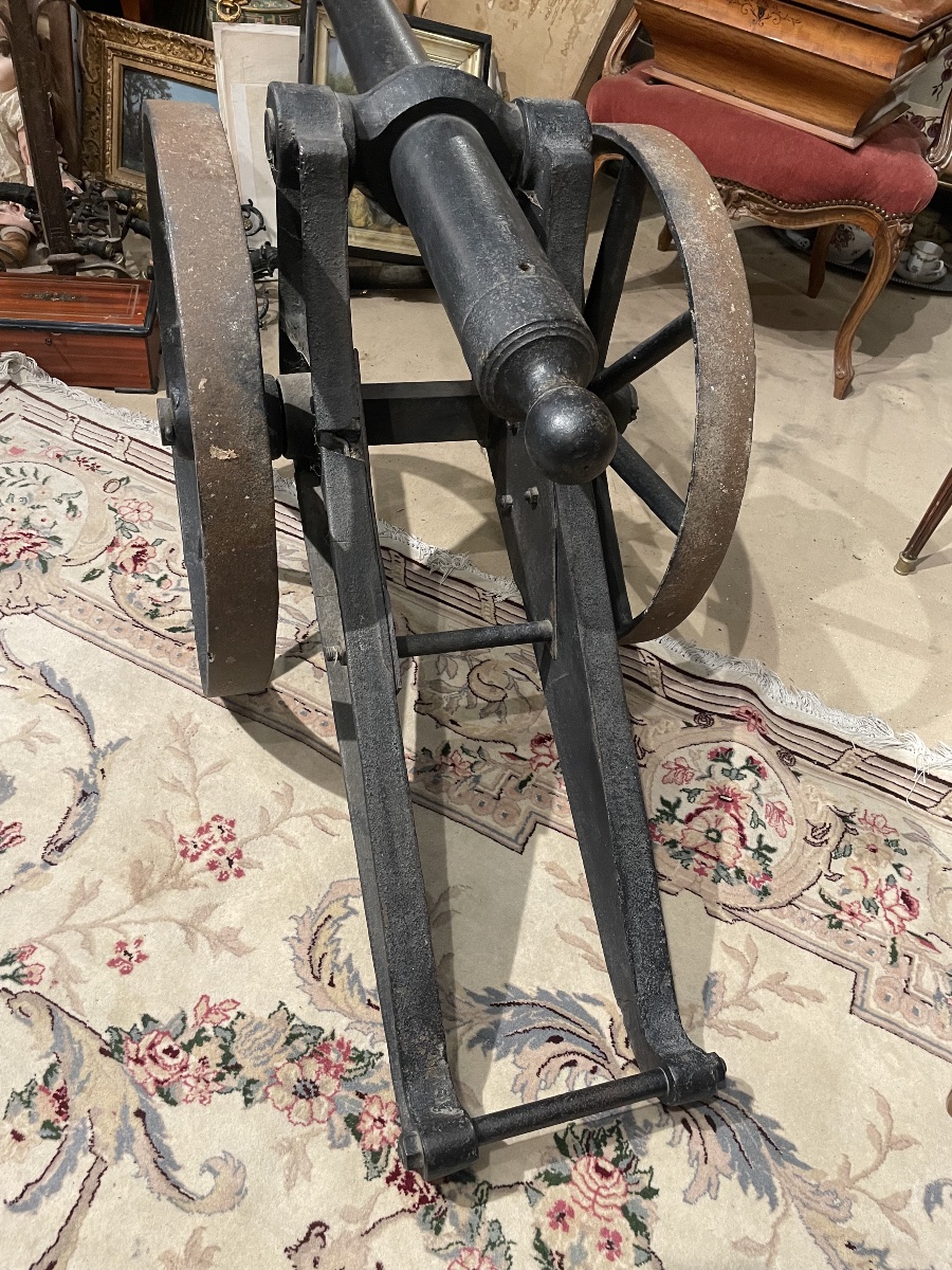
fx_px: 953
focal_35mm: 26
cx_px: 476
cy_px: 635
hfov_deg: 53.1
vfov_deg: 67.3
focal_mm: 4.2
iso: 200
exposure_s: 1/50
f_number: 1.6
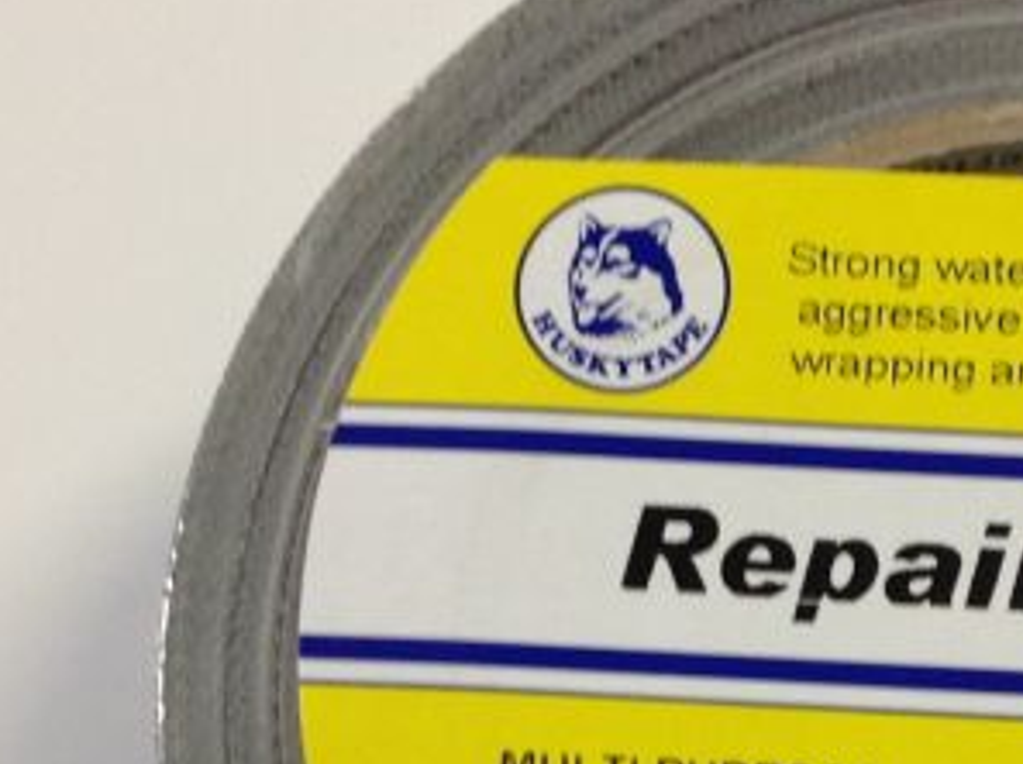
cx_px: 754
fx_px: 3483
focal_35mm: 118
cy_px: 821
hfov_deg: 16.6
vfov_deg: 12.3
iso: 100
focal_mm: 4.28
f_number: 2.4
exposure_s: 1/17
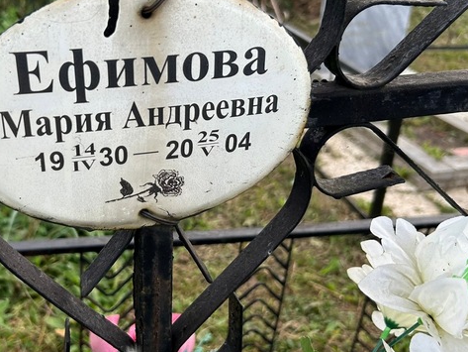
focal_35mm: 44
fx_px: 595
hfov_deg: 42.6
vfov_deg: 32.9
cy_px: 168
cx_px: 171
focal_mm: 5.7
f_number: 1.5
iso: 50
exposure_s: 1/1183
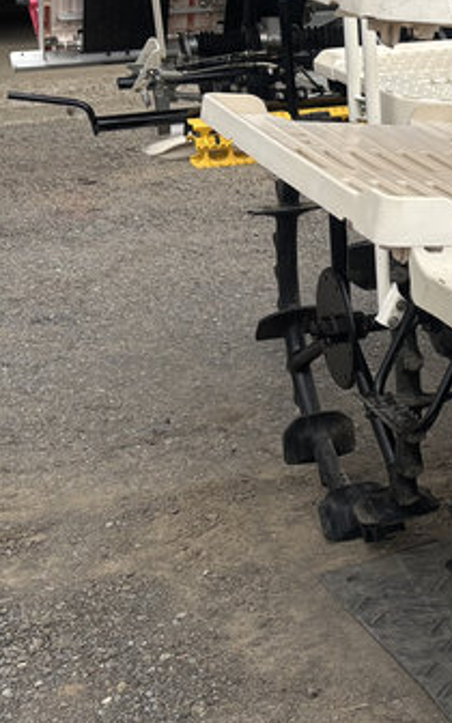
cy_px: 247
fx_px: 1616
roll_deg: +3.0
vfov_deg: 25.1
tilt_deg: -16.7
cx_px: 749
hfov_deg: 14.5
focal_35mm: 82
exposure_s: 1/2639
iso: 50
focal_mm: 5.96
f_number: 1.6
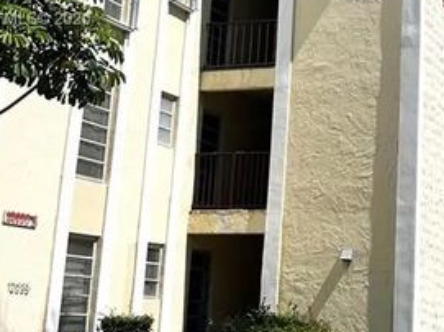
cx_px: 400
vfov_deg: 17.7
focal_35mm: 82
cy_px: 20
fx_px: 1051
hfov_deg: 23.2
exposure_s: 1/5319
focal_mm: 5.7
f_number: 1.5
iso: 50
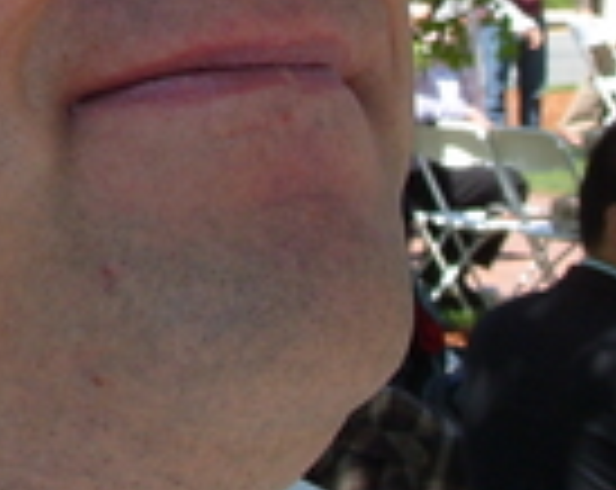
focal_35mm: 160
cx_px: -378
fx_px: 2911
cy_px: -346
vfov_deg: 9.2
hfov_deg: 11.5
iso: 80
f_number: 5.3
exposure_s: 1/250
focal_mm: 7.8
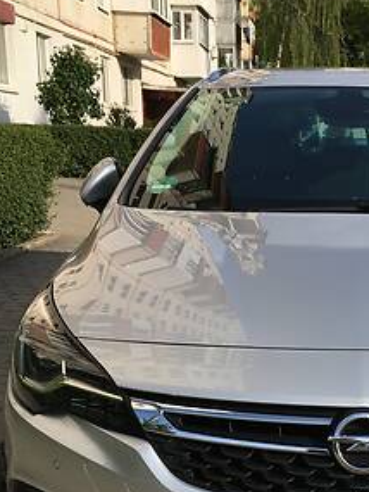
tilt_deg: -12.7
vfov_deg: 31.3
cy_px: 352
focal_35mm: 61
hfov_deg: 23.2
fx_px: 866
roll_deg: -0.3
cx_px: 352
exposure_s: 1/1241
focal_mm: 4.2
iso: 25
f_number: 2.2
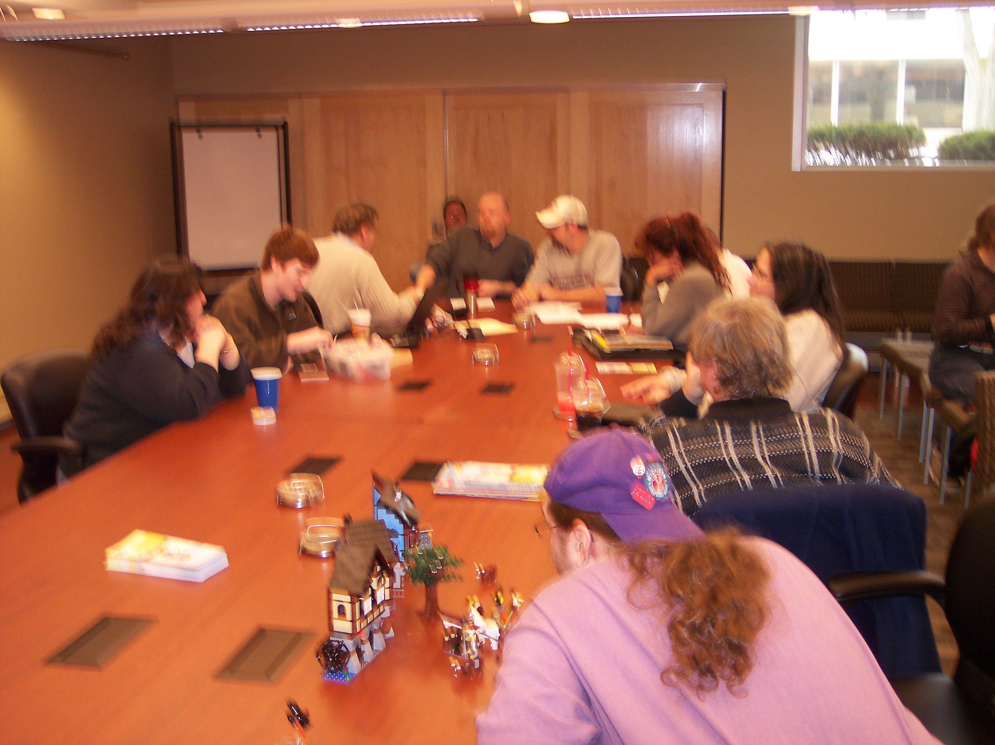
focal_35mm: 38
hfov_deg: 49.0
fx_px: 1092
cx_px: 498
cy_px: 372
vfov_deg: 37.7
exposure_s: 1/30
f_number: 2.8
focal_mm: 8
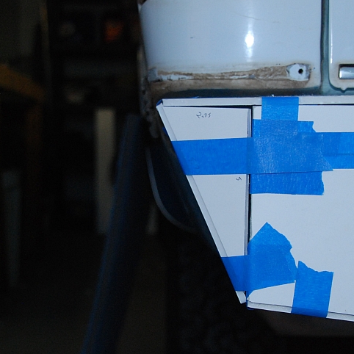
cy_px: 196
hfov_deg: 23.4
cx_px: 153
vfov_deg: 23.4
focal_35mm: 74
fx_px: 854
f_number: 4.5
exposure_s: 1/125
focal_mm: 31
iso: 800
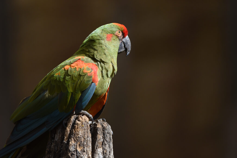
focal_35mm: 500
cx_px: 118
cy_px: 79
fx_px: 3293
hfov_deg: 4.1
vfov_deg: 2.8
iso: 900
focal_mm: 500
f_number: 5.6
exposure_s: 1/4000
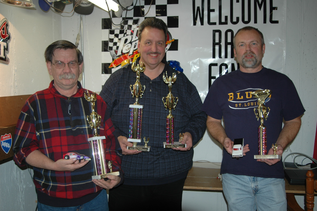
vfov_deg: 36.8
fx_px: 317
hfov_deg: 53.2
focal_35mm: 36
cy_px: 106
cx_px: 158
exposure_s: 1/60
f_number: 3.5
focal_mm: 24
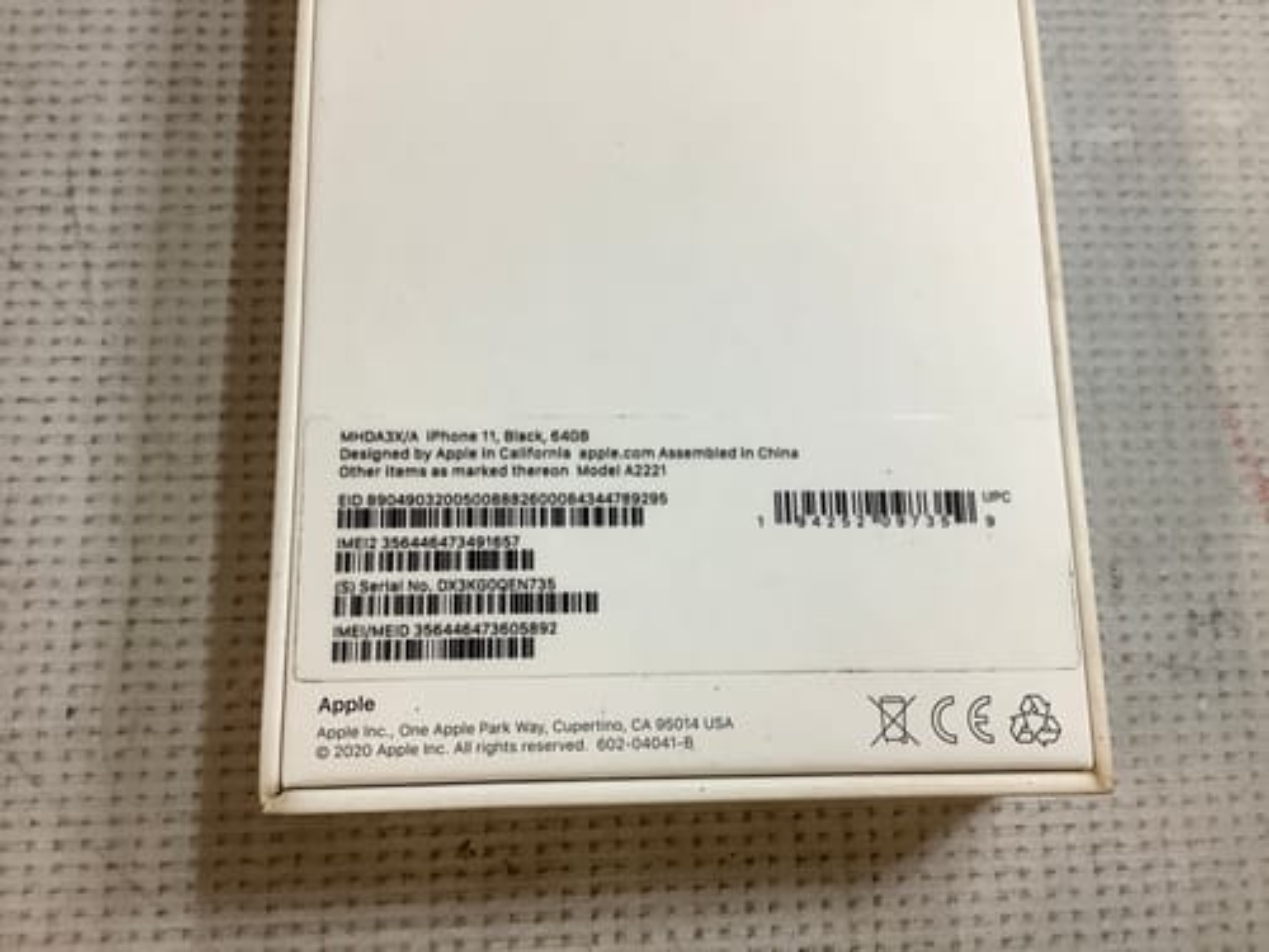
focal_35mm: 31
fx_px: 1136
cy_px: 476
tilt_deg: -77.1
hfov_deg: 58.4
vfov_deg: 45.4
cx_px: 634
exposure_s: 1/50
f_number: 2.4
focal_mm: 3.3
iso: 64
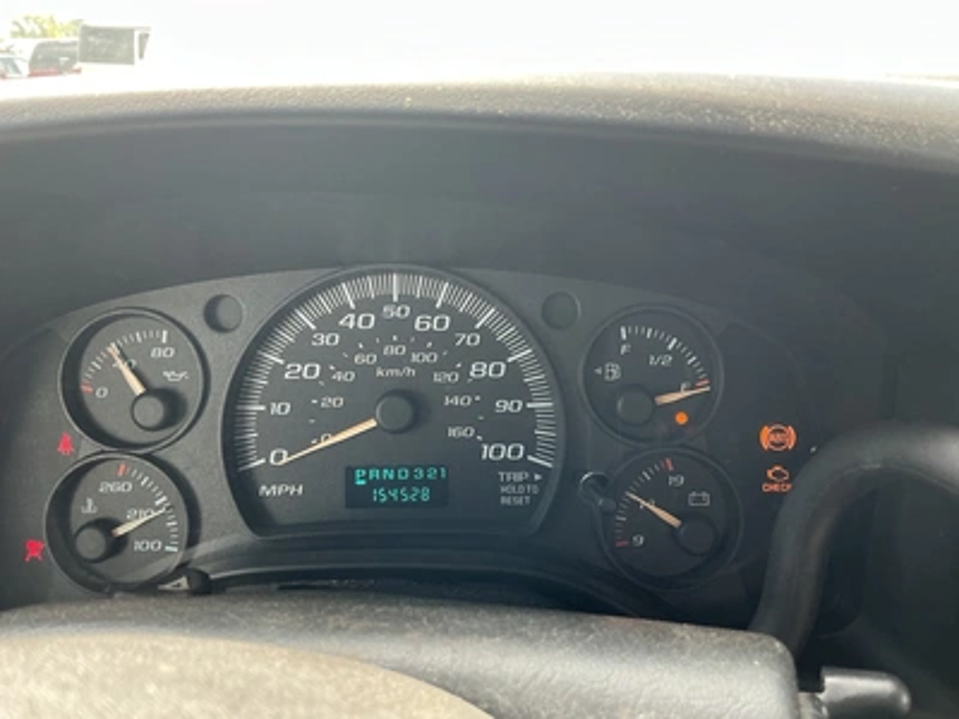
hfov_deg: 63.4
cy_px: 360
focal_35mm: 28
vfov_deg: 49.7
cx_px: 480
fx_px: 776
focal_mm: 3
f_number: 1.8
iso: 50
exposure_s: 1/122
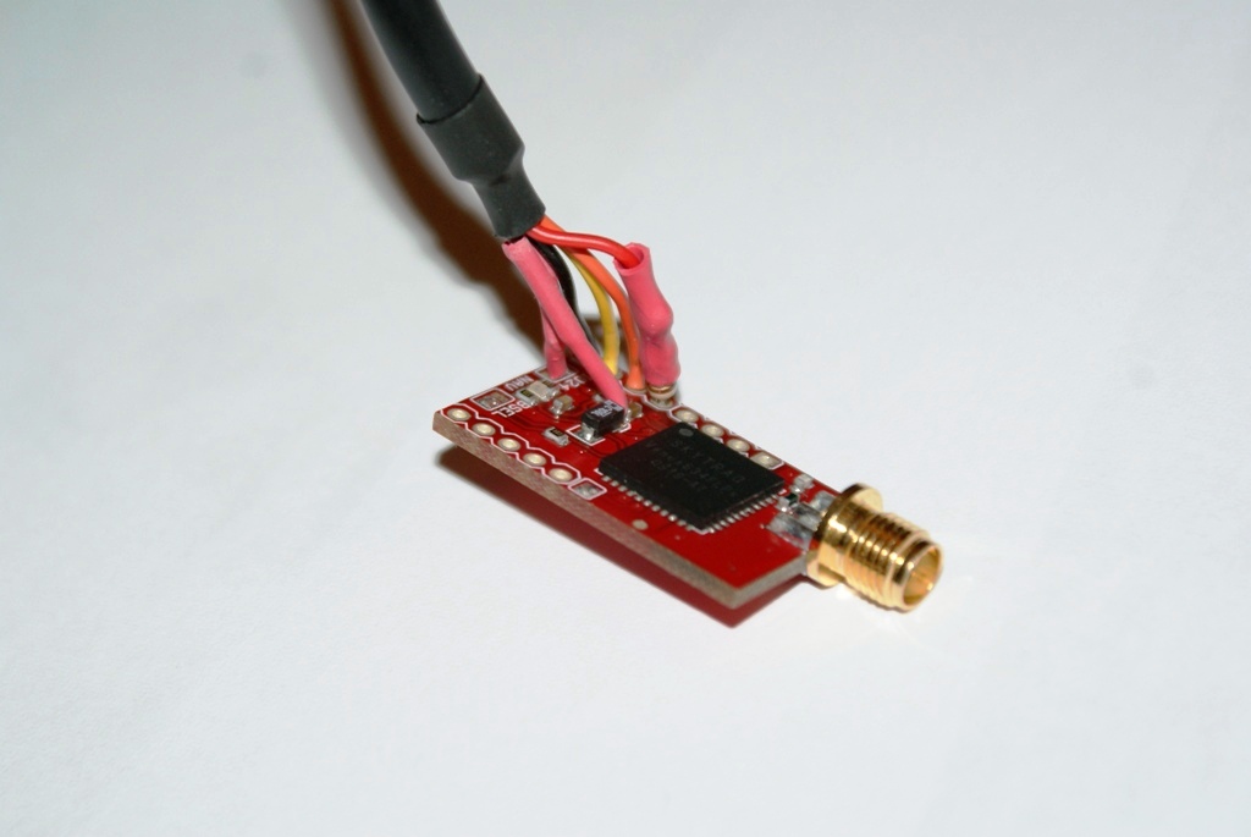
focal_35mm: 105
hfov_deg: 19.4
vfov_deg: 13.1
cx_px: 626
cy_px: 418
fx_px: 3652
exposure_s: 1/125
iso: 400
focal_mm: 70
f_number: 6.3
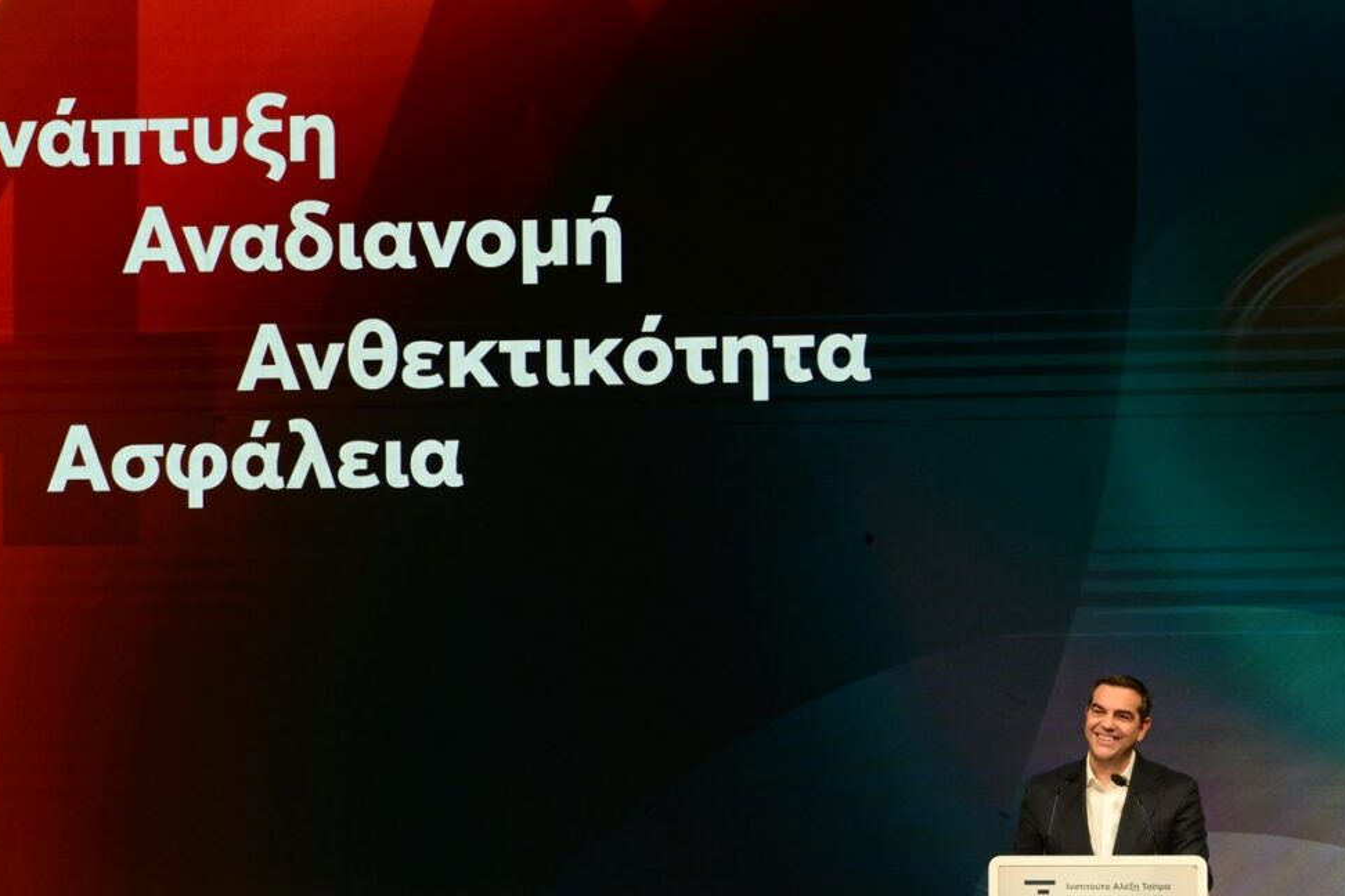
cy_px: 450
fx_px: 5118
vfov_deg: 10.0
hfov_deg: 15.0
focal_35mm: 137
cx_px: 645
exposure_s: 1/60
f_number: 18
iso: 8000
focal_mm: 130
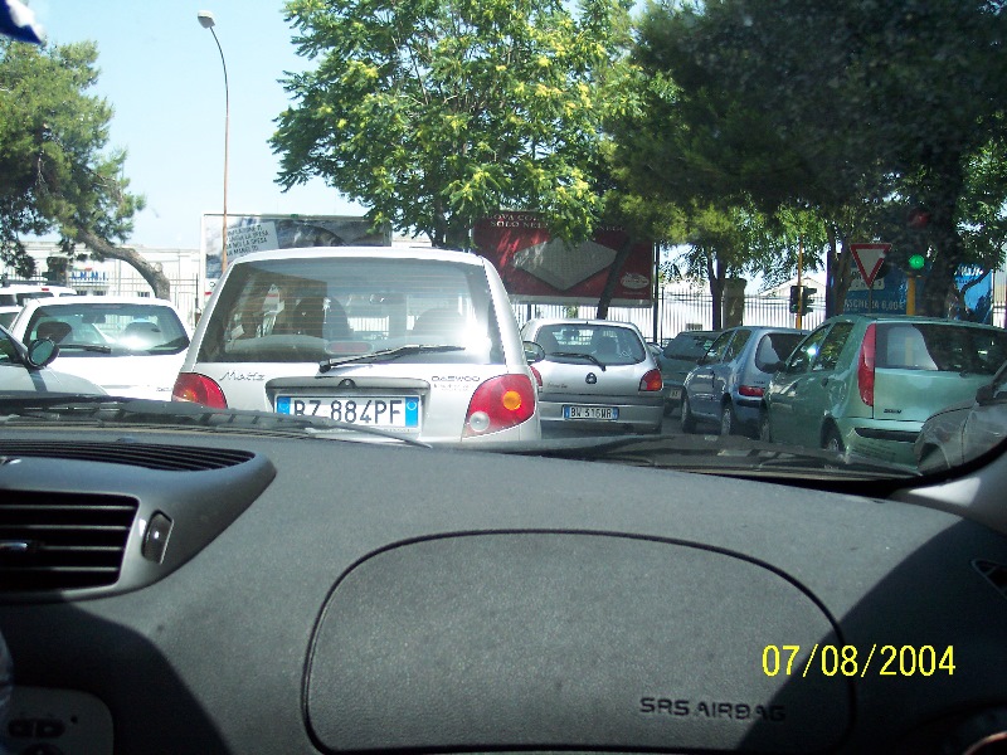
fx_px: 1105
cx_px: 504
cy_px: 378
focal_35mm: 38
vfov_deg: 37.7
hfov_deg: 49.0
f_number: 2.8
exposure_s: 1/700
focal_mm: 8
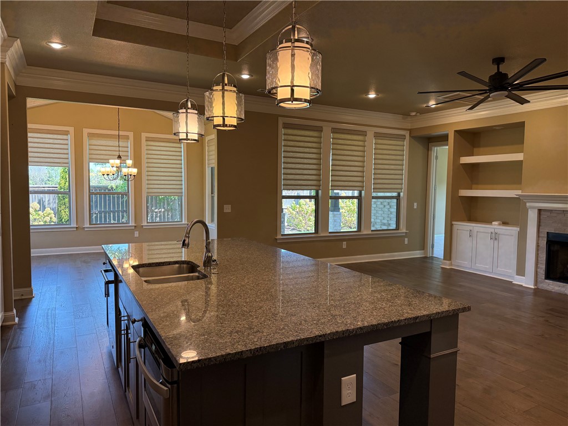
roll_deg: -1.0
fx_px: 394
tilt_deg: -3.6
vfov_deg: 56.8
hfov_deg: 71.6
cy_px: 213
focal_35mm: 24
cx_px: 284
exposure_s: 1/139
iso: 200
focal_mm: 6.76
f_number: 1.78
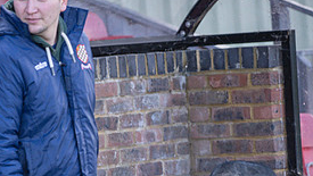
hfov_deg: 4.7
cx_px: 130
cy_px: 133
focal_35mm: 459
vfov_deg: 2.7
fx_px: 3811
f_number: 2.8
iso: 1000
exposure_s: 1/1250
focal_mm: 150
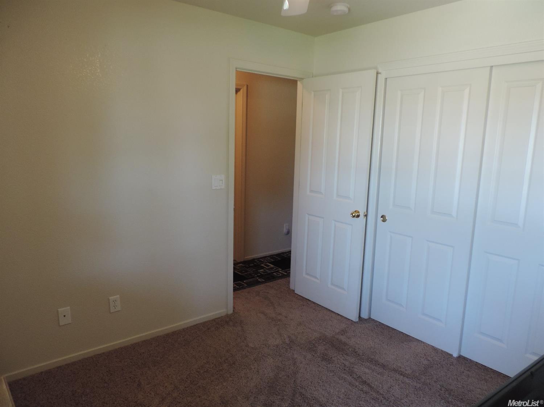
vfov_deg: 56.8
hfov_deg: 71.6
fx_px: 377
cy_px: 204
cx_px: 272
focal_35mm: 24
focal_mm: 4.3
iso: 360
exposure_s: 1/30
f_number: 3
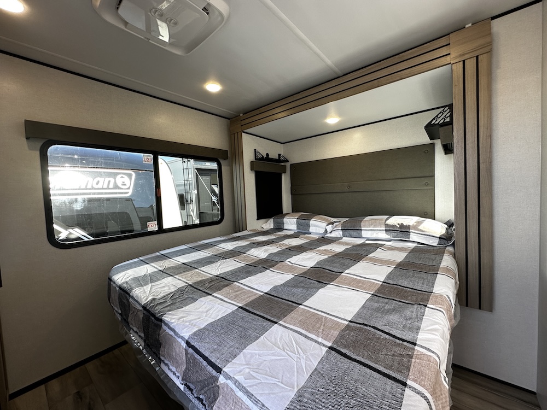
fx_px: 221
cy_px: 205
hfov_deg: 102.1
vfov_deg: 85.7
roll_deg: +1.0
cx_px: 274
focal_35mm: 14
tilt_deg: -2.1
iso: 100
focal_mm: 2.22
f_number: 2.2
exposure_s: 1/99
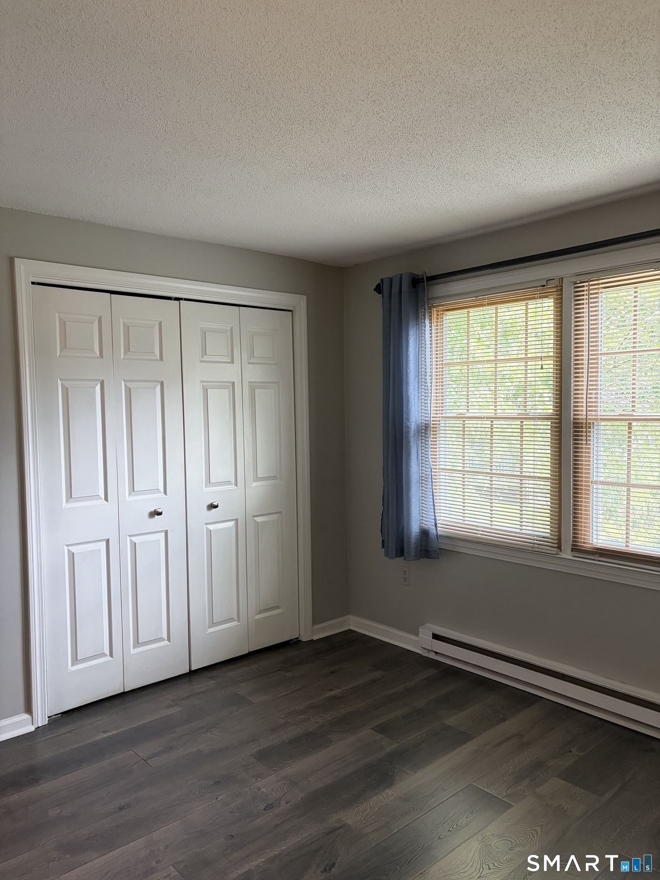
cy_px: 440
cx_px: 330
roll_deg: +1.2
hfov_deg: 53.1
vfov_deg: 67.3
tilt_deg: -2.6
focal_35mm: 26
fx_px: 661
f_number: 1.6
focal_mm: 5.96
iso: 160
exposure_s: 1/120
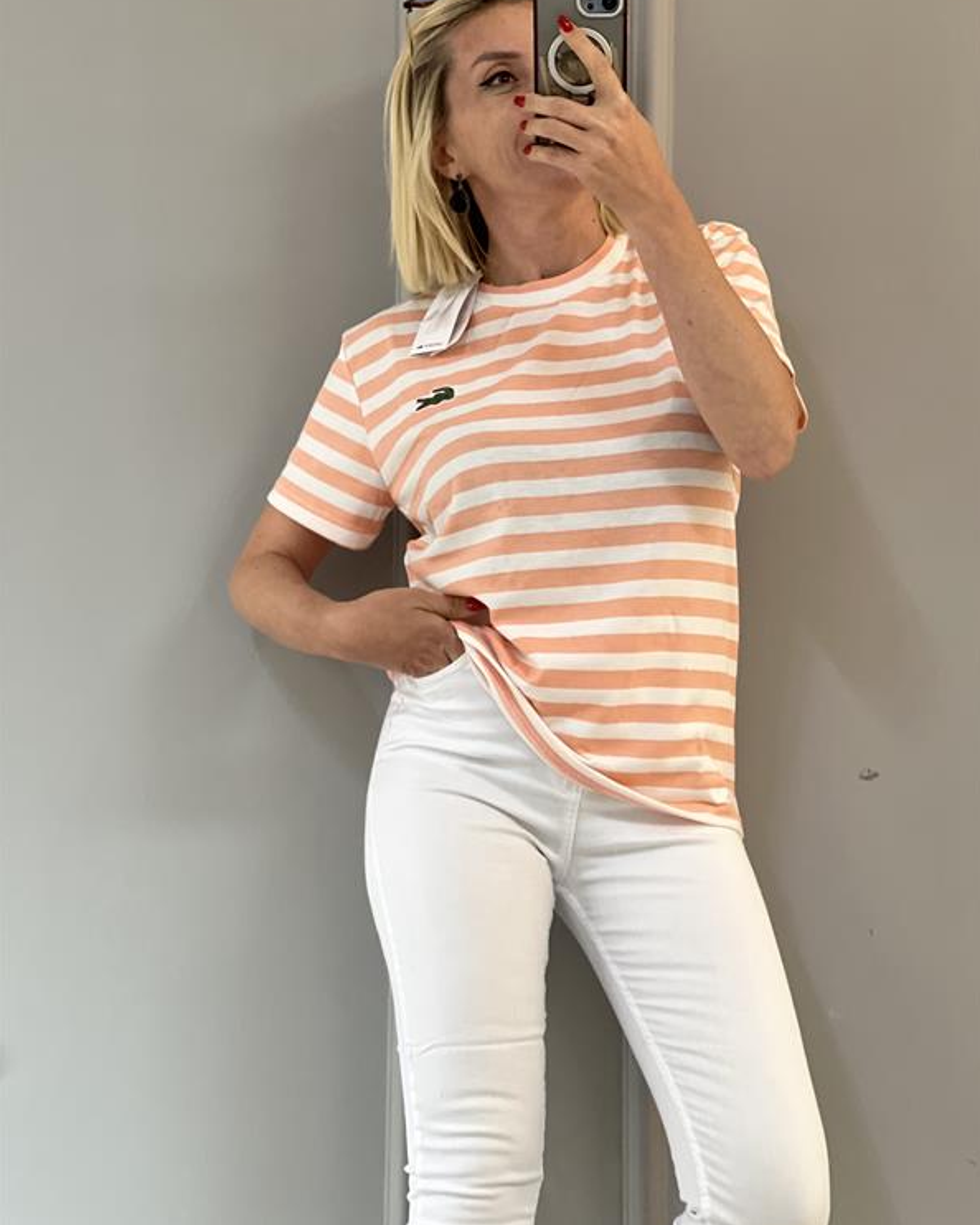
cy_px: 609
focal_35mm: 81
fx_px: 2935
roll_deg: +0.5
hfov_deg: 19.0
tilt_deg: -28.7
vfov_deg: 23.6
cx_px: 492
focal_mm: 9
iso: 200
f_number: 2.8
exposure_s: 1/33
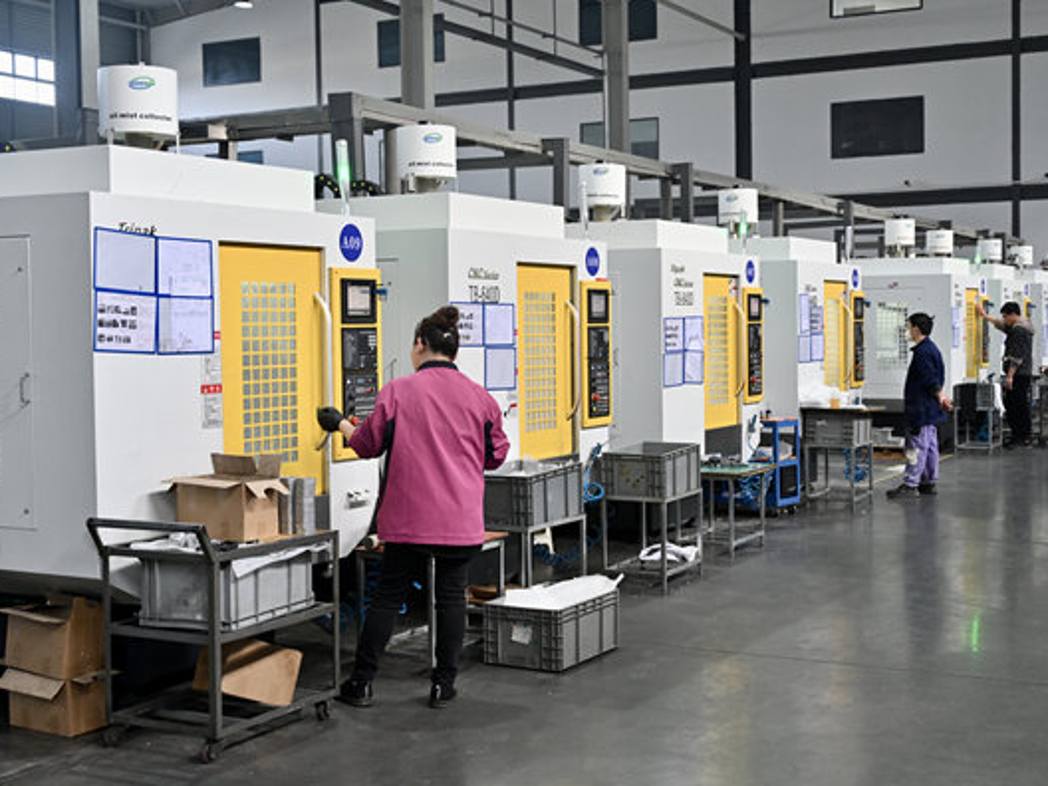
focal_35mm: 47
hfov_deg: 40.4
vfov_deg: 30.9
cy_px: 393
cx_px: 582
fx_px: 1423
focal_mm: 43
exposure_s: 1/160
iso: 1000
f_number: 4
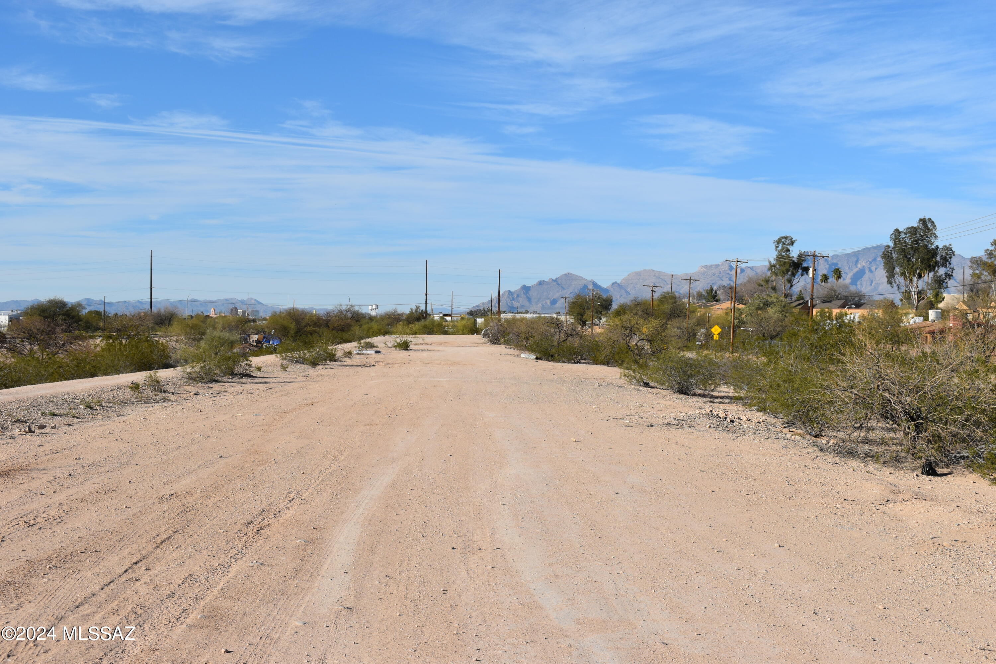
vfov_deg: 28.1
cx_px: 498
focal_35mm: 48
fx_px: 1328
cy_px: 332
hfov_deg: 41.1
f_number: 10
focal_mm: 32
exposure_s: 1/400
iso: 100
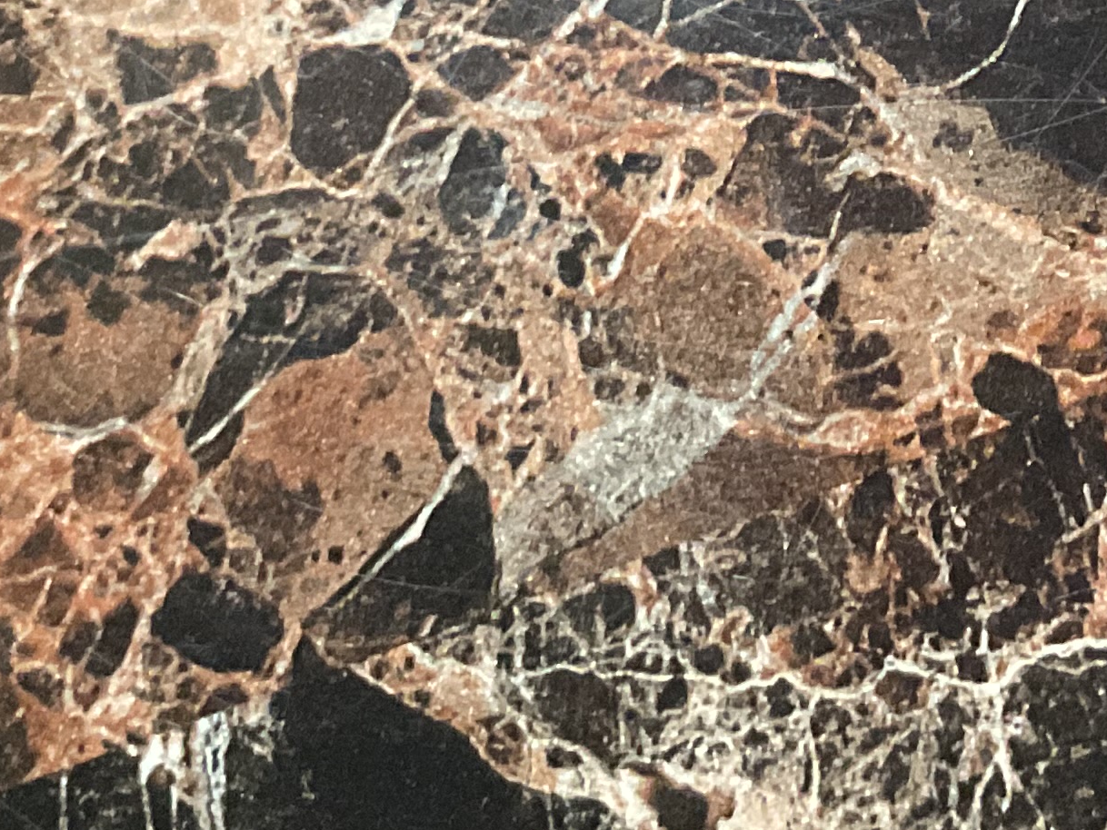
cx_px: 636
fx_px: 3071
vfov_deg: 14.4
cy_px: -386
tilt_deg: -82.6
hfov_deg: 20.4
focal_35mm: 96
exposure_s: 1/24
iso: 500
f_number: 1.8
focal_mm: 3
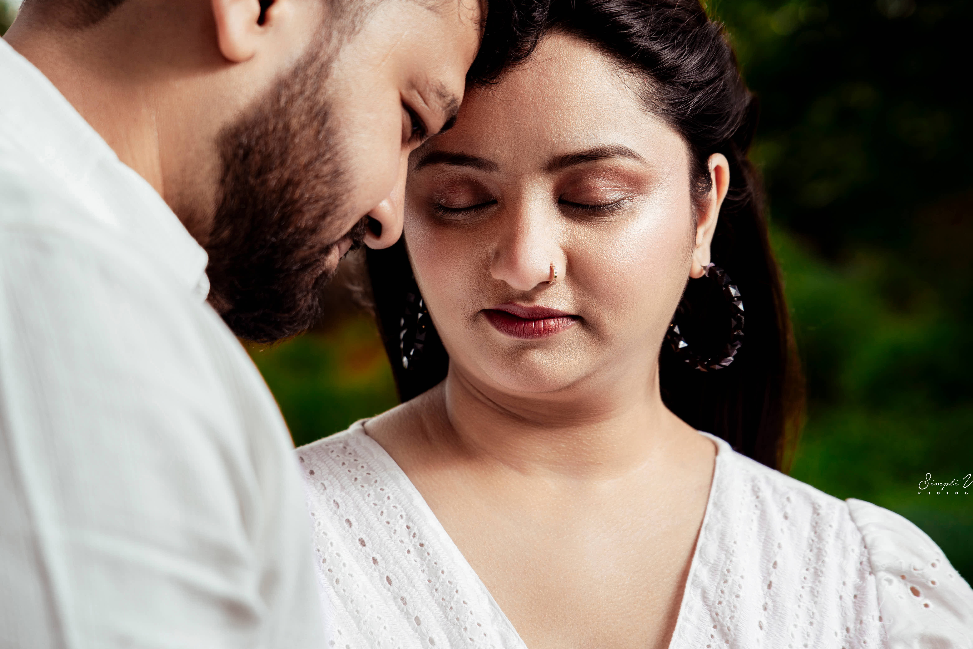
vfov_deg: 15.2
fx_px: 2432
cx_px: 399
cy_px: 271
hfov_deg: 22.6
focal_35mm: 90
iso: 100
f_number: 5
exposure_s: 1/1000
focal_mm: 70
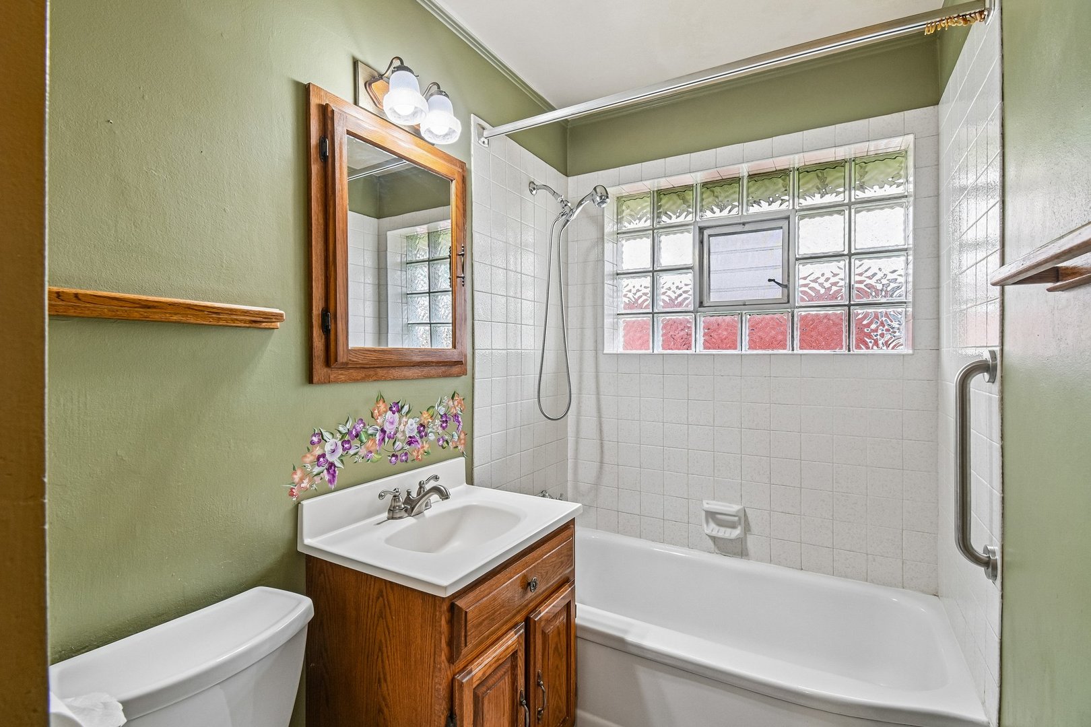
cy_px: 364
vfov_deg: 77.3
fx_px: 455
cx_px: 546
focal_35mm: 15
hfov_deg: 100.4
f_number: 8
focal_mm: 10
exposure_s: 1/15
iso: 110
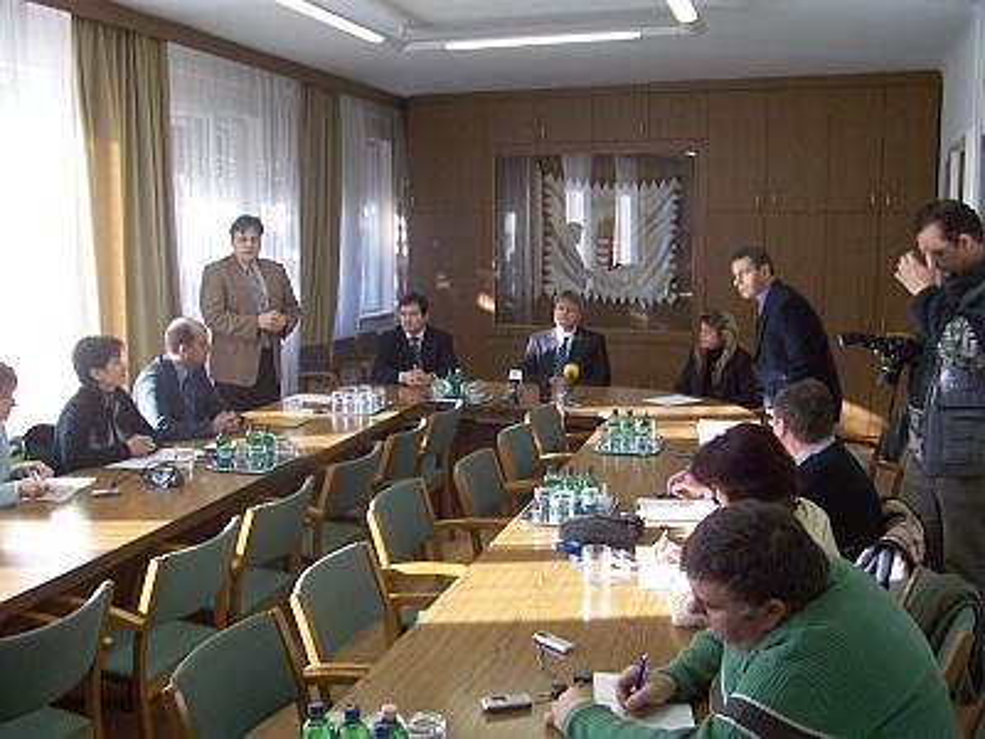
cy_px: 370
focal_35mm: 34
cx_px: 492
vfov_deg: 41.8
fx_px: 967
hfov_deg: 54.0
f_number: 2.7
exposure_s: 1/90
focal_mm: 5.6
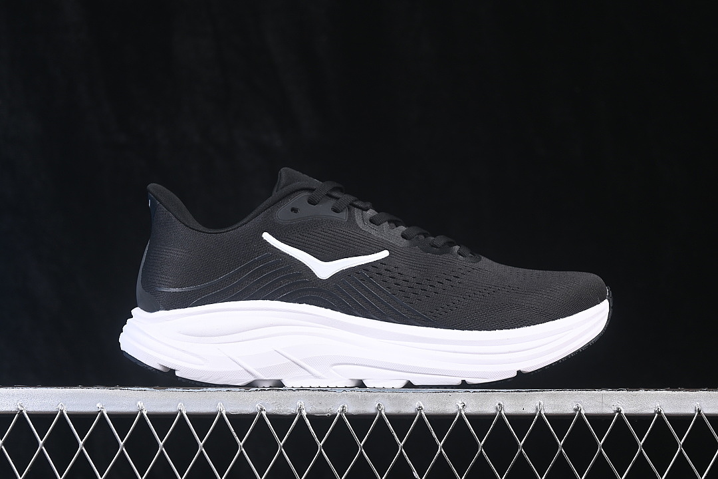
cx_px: 359
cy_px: 240
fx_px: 1496
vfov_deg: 18.2
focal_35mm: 75
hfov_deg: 27.0
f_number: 6.3
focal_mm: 50
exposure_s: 1/60
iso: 160
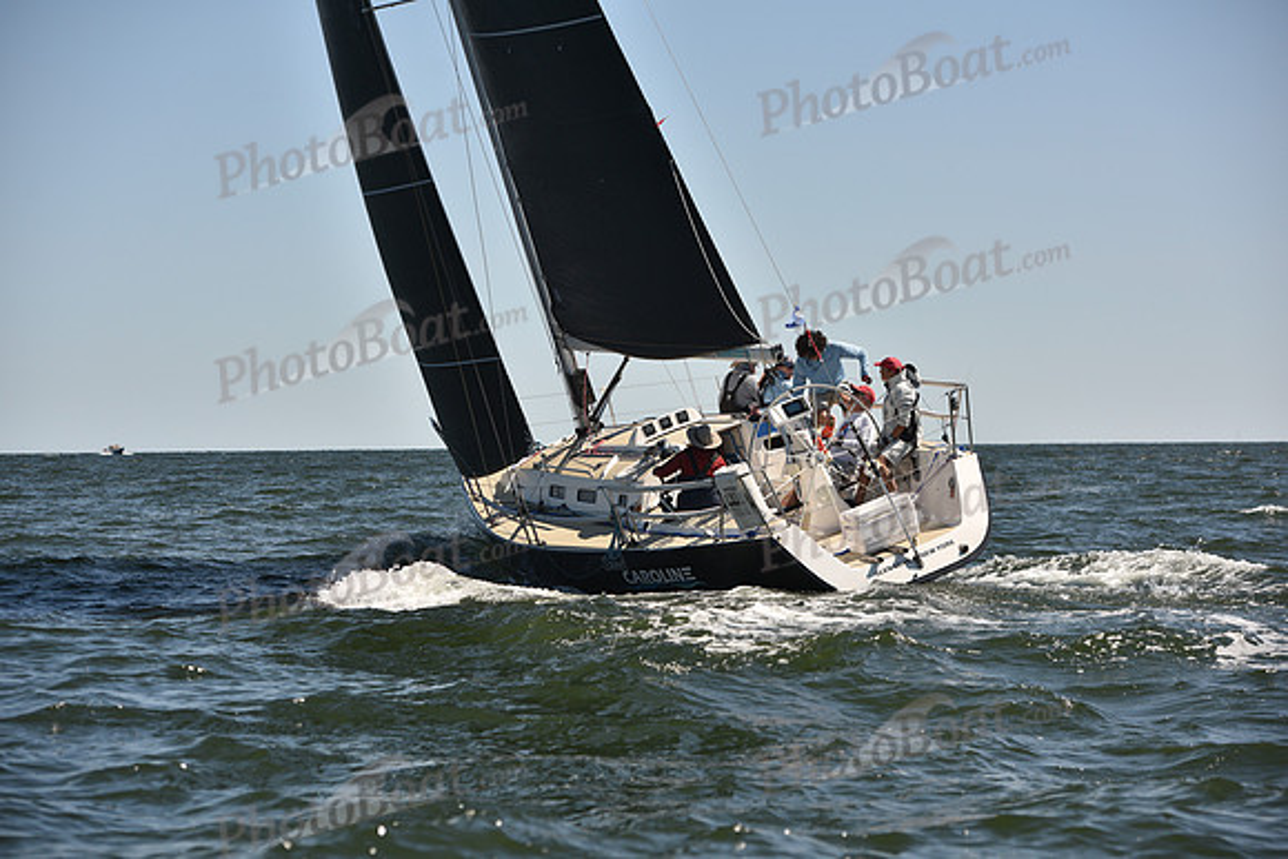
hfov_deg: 20.4
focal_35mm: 100
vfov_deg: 13.7
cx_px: 644
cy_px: 430
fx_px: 3578
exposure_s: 1/1250
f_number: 4.5
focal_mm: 100
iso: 250
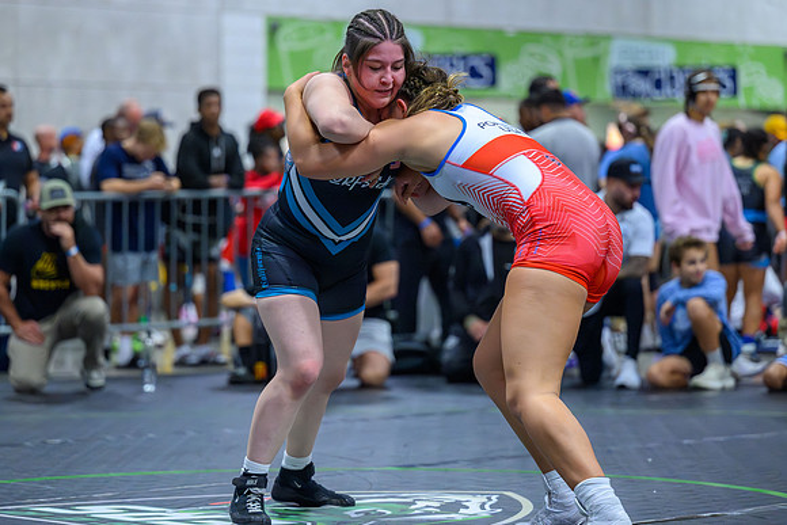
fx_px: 2848
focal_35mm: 130
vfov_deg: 10.5
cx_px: 352
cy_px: 247
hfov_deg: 15.7
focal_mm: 115
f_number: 2.8
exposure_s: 1/800
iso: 18000
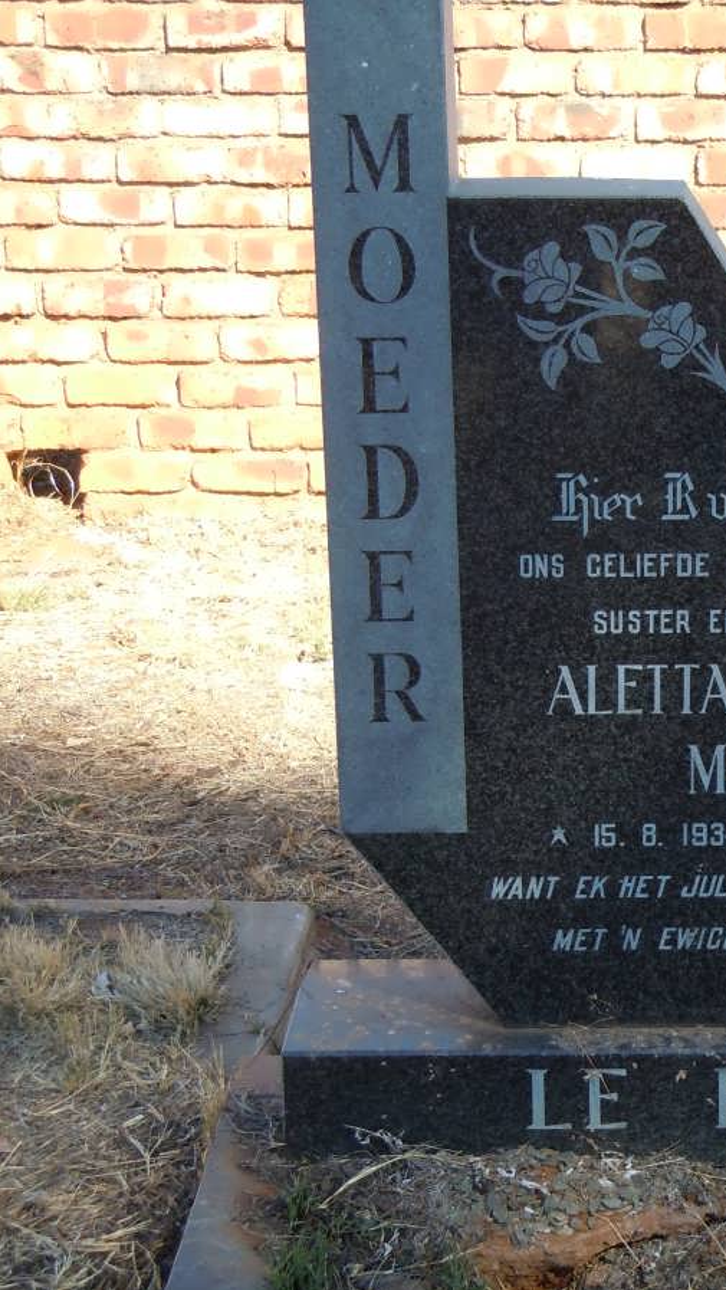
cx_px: 690
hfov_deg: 13.9
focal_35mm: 86
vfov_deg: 24.7
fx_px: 2941
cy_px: 646
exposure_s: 1/320
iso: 200
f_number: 4
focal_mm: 10.6
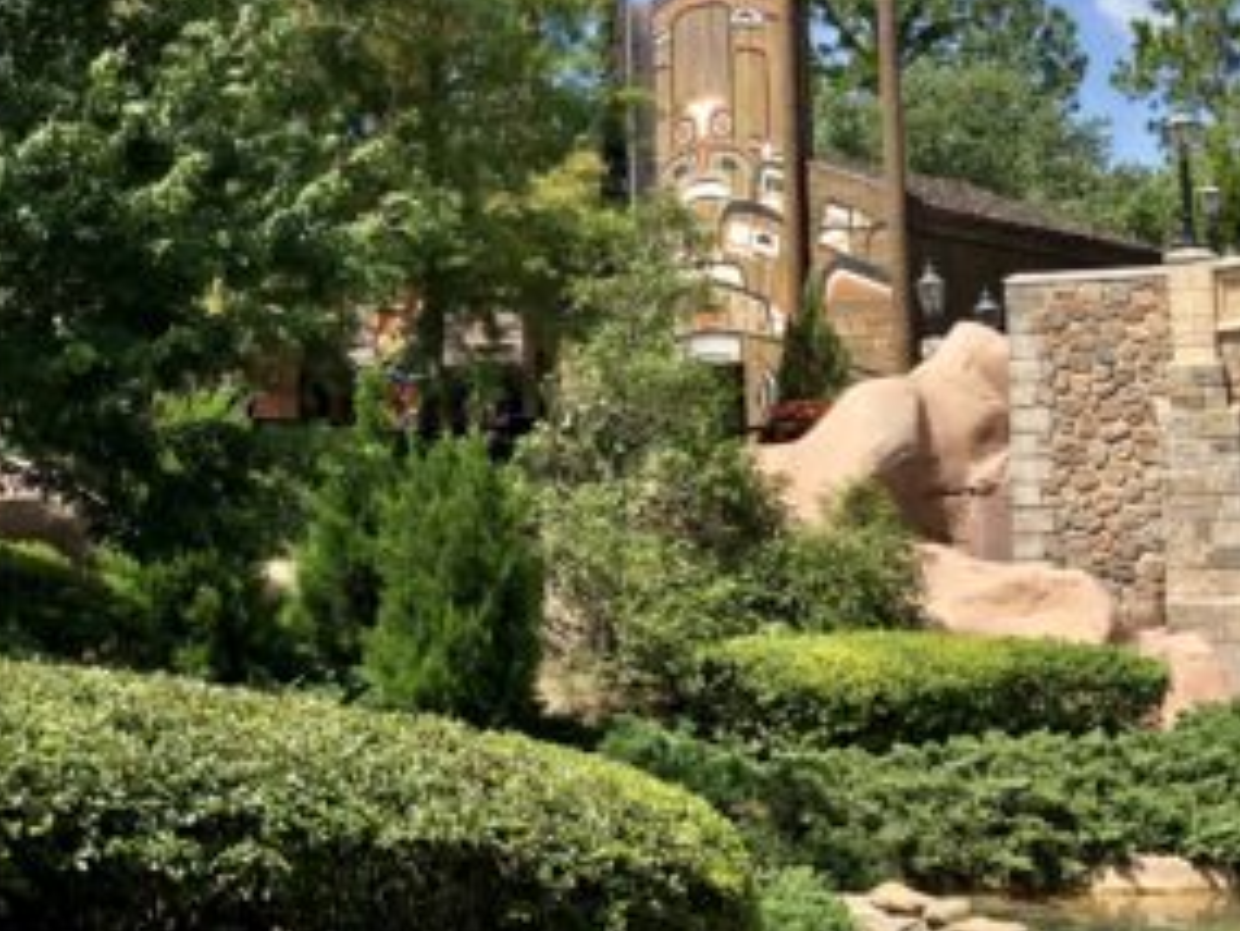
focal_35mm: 60
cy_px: 196
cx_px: 352
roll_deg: +0.3
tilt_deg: +9.4
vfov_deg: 24.1
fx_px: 2150
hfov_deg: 31.7
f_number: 1.8
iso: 20
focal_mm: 4
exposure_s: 1/1412
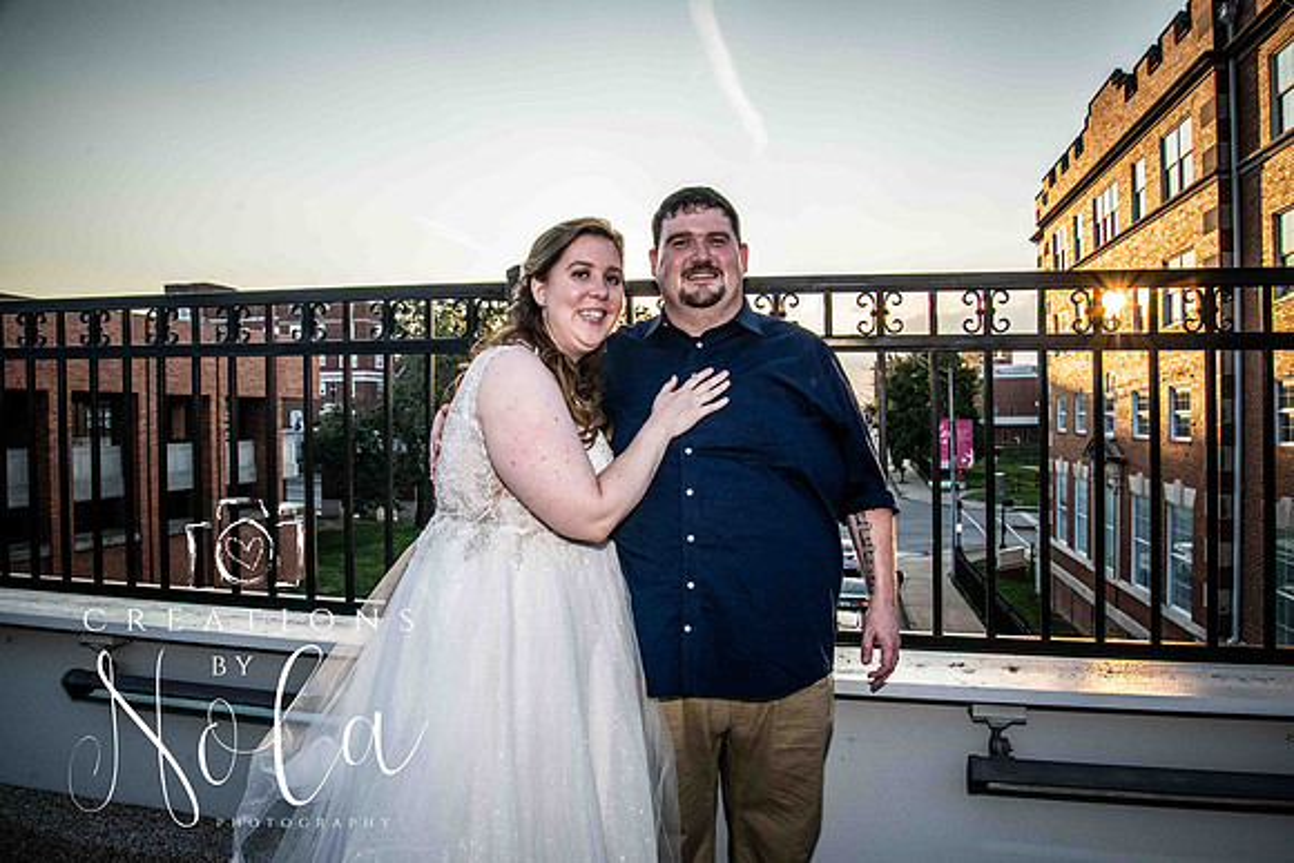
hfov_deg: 73.7
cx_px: 647
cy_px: 432
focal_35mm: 24
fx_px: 863
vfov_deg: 53.2
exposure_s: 1/1250
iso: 1250
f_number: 9
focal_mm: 24
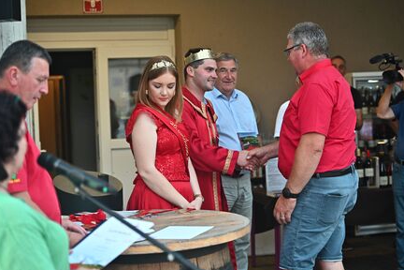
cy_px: 140
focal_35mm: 73
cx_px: 206
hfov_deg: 27.7
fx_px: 819
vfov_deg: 18.7
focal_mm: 70
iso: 1000
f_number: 3.2
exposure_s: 1/320
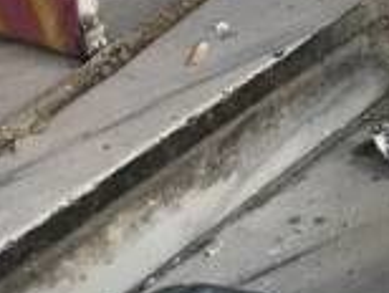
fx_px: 1632
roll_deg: +1.7
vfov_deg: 10.1
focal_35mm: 145
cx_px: 725
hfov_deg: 12.3
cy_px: 318
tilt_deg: -40.2
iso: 25
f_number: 1.8
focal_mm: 3.99
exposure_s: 1/33
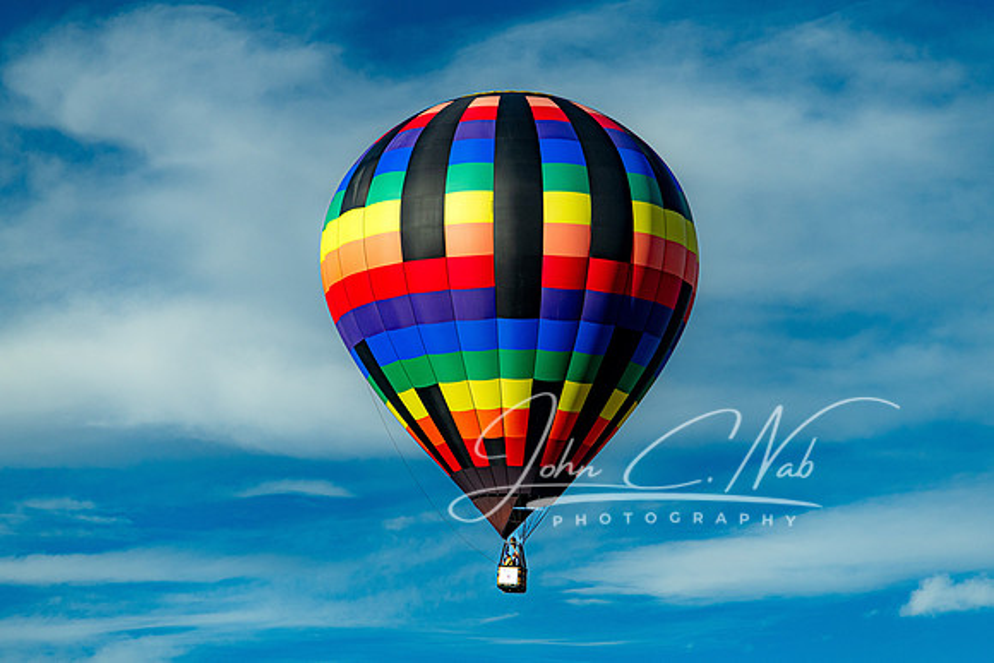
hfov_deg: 11.4
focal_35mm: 180
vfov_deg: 7.6
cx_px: 497
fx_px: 4971
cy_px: 332
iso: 400
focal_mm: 180
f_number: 5.6
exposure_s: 1/4000
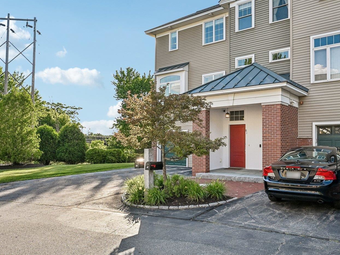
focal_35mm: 27
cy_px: 89
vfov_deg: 50.6
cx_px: 214
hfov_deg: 64.3
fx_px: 265
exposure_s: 1/320
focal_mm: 17
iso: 400
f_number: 8
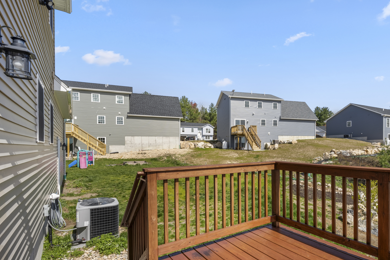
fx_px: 213
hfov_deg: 84.2
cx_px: 229
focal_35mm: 20
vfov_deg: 62.6
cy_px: 148
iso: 320
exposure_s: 1/200
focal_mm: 15.5
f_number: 9
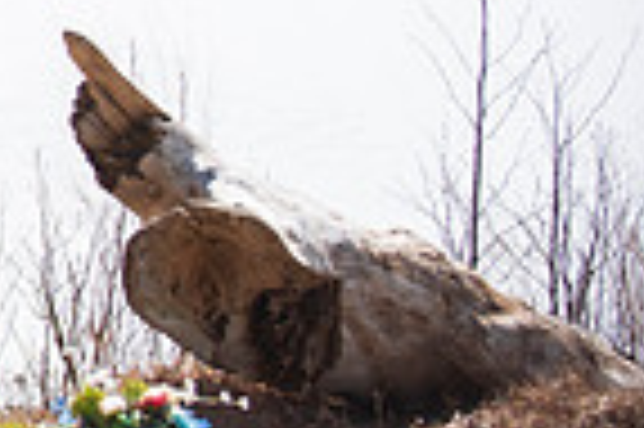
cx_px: -599
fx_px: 6897
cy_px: -282
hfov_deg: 5.3
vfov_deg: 3.5
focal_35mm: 386
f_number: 2.8
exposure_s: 1/800
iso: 100
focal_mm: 95
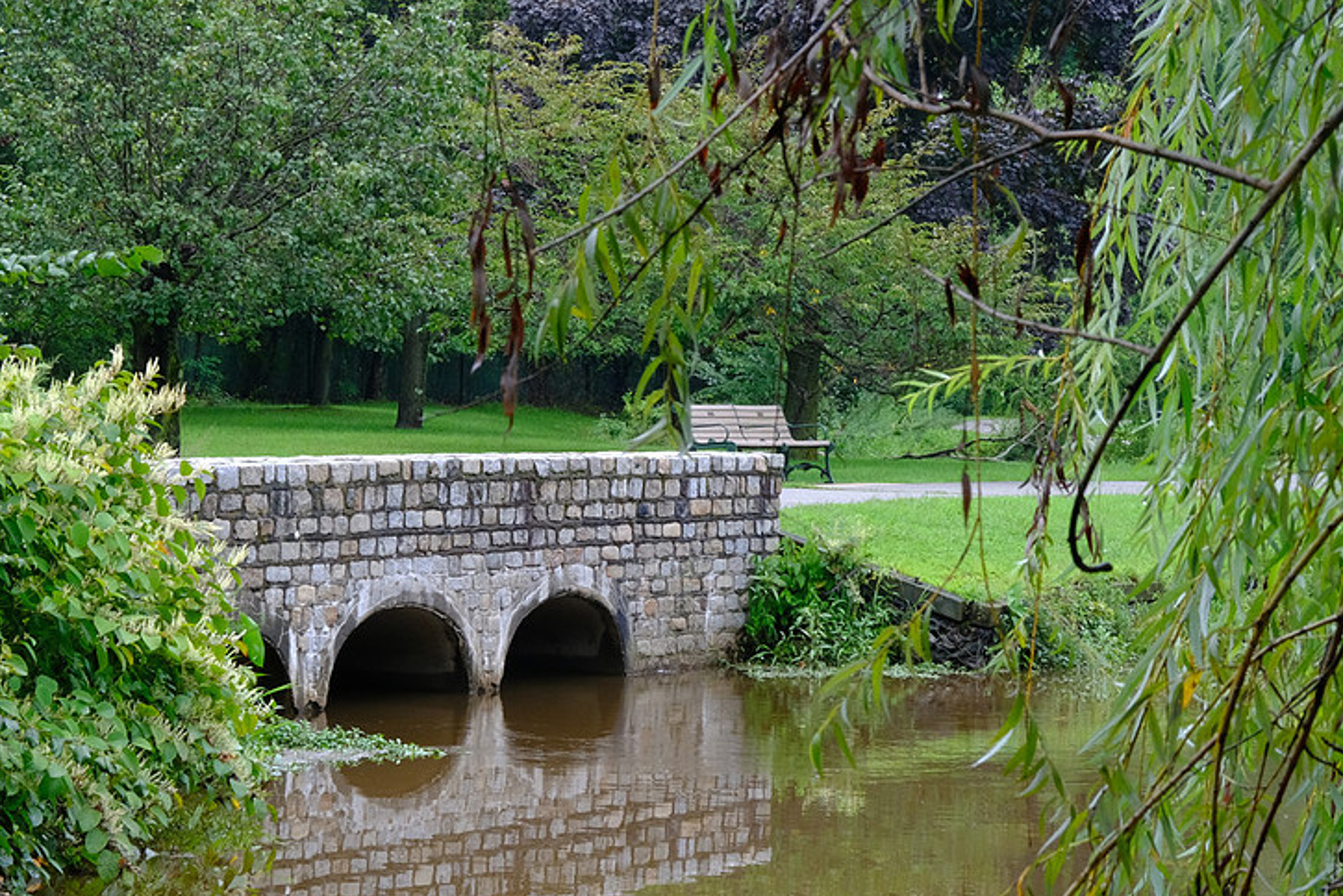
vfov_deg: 10.9
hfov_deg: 16.2
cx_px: 515
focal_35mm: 126
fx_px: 4702
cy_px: 535
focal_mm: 55
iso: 800
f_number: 14
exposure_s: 1/50
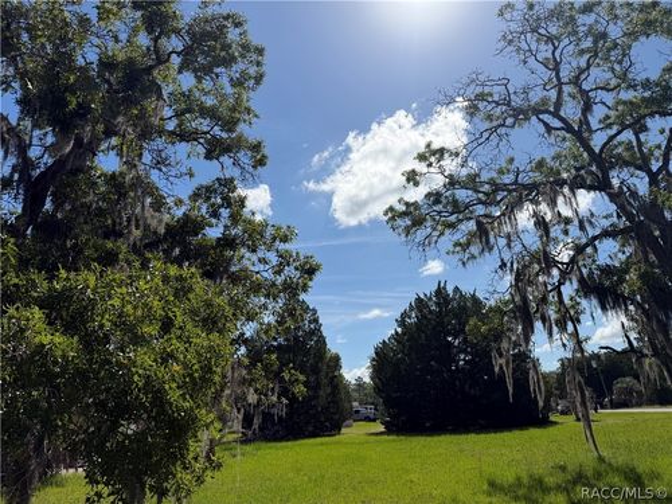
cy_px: 252
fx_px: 466
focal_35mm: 24
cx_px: 336
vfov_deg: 56.8
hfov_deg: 71.6
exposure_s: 1/9091
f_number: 1.78
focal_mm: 6.76
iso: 80
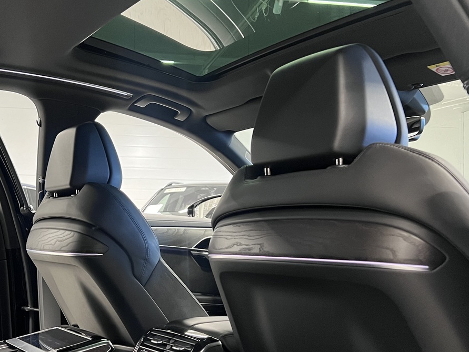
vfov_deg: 34.2
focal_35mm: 42
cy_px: 214
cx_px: 139
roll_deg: -1.1
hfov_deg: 43.8
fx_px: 569
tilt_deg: +1.9
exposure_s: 1/57
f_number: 1.5
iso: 500
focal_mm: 5.7
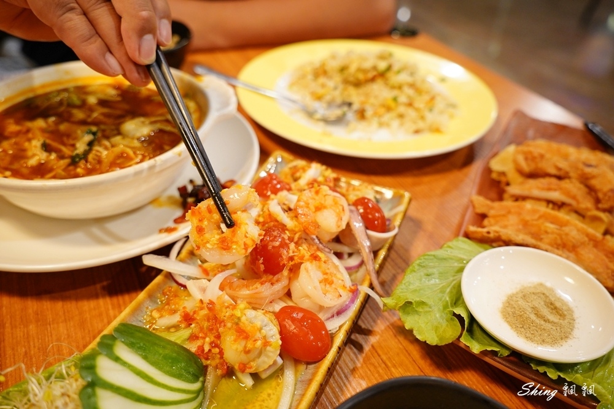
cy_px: 204
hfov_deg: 63.7
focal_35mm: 29
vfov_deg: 45.0
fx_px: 495
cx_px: 307
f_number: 4
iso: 1250
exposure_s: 1/30
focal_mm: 29
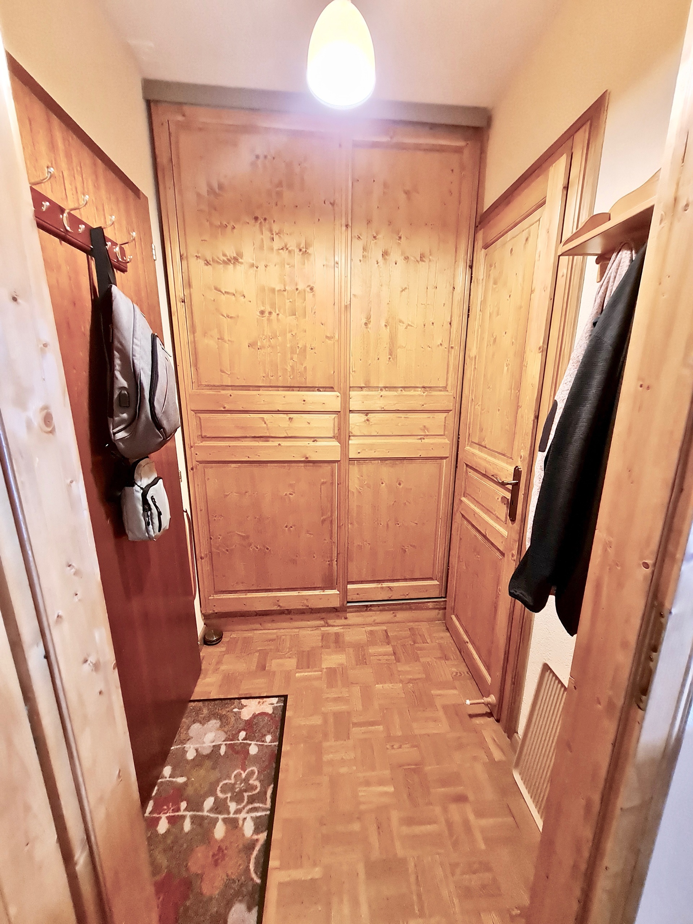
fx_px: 347
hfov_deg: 89.9
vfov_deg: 106.2
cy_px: 462
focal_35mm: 13
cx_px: 346
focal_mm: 1.74
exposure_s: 1/50
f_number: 2.2
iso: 320
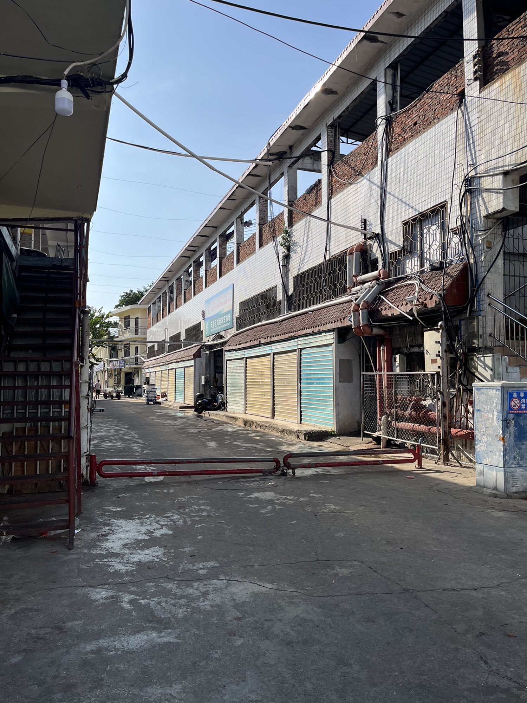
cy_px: 352
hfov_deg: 53.1
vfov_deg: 67.3
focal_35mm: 26
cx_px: 264
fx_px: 528
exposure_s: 1/4651
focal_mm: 5.1
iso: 50
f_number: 1.6
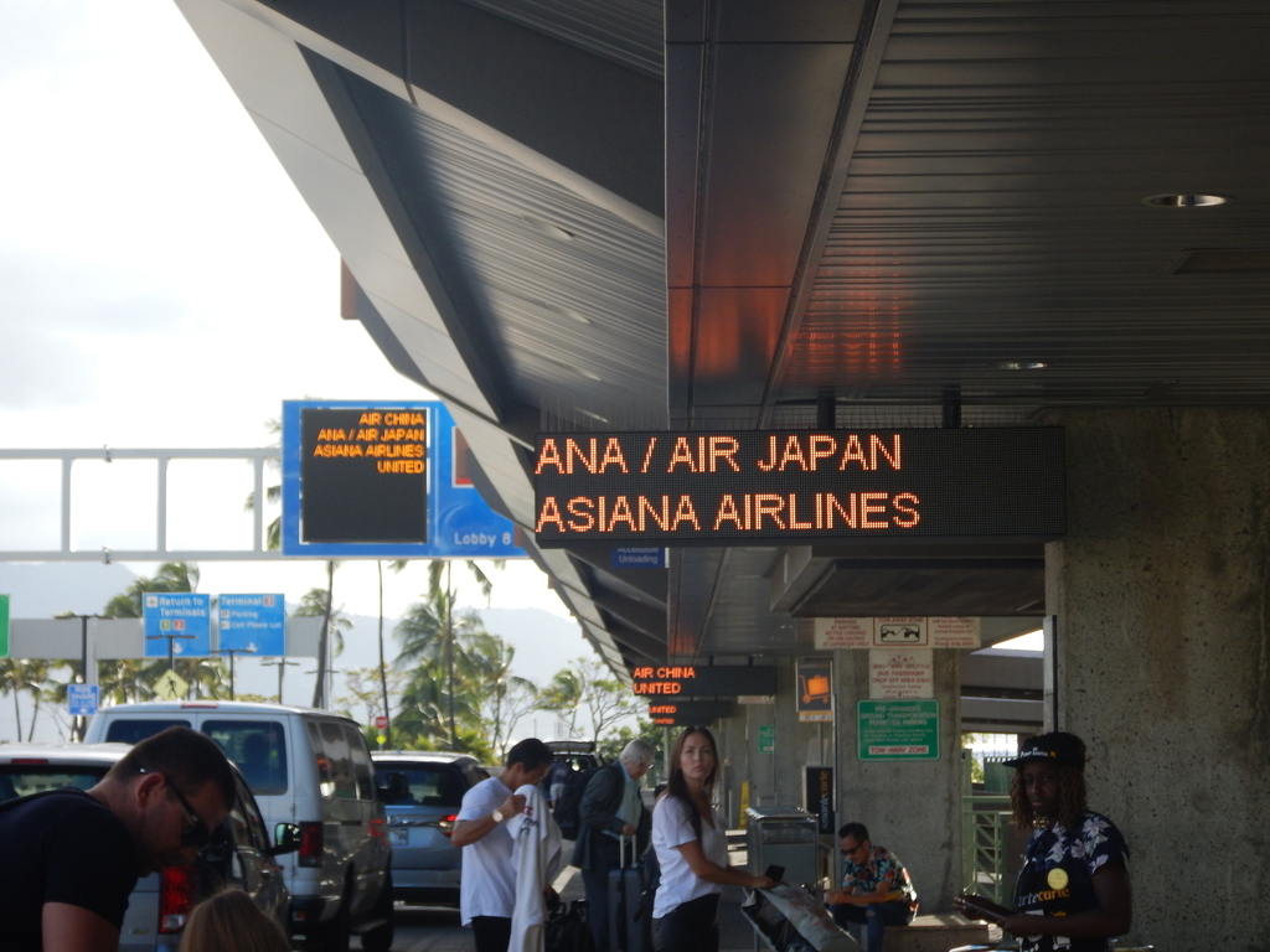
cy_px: 476
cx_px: 635
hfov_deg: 21.3
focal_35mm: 92
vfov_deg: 16.1
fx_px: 3375
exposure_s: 1/250
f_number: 4.7
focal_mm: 16.6
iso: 125
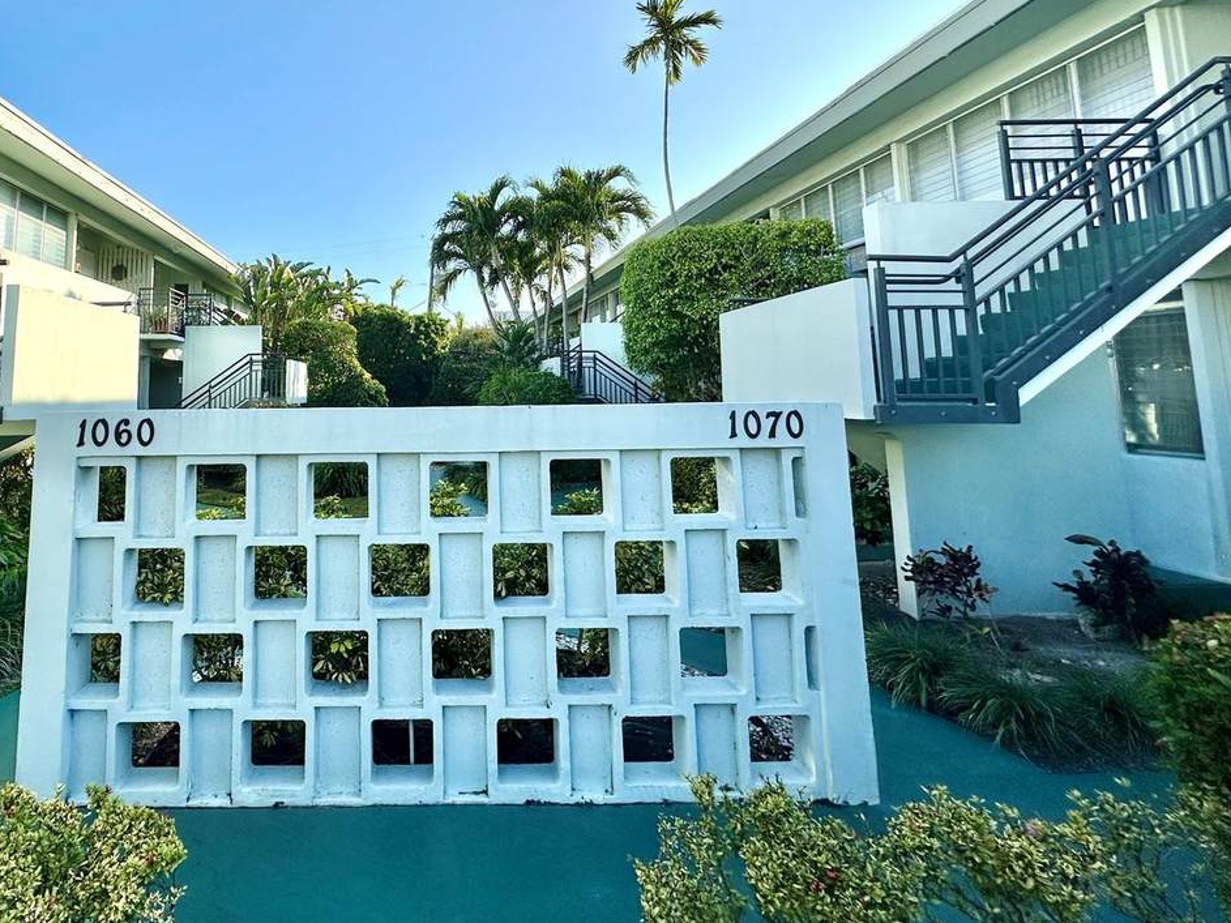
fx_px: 676
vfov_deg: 67.0
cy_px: 315
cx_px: 415
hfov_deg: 81.9
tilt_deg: +5.1
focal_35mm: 19
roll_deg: -0.2
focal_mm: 2.22
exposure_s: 1/1715
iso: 50
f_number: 2.2
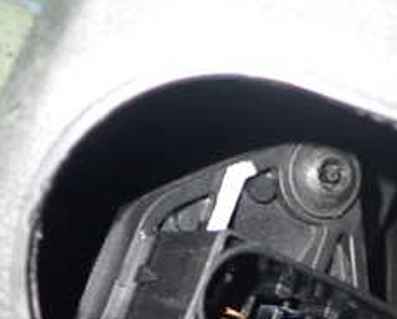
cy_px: 305
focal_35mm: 97
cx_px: 296
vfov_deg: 15.7
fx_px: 1142
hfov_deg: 19.6
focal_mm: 6.83
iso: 800
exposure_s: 1/25
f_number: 2.7
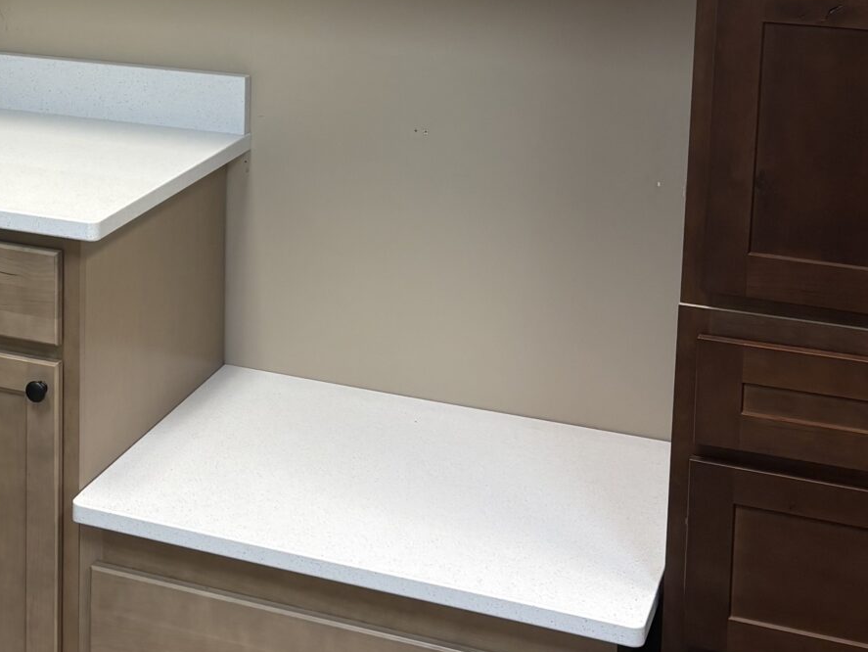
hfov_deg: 24.6
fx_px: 1881
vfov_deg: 19.0
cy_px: -40
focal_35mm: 75
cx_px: -24
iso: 64
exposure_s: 1/61
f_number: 1.6
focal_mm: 5.96
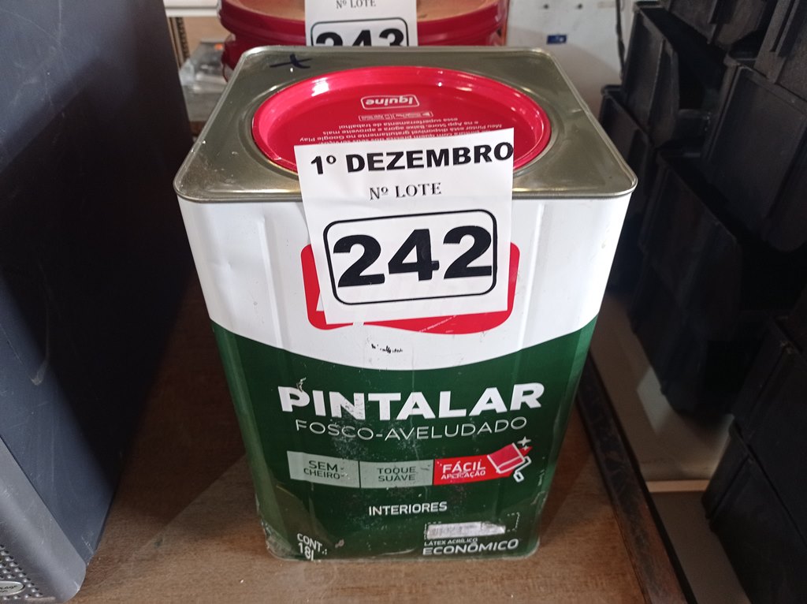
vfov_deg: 49.7
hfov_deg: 63.5
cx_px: 404
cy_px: 302
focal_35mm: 28
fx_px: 652
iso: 291
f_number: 1.79
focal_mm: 4.7
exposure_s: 1/30
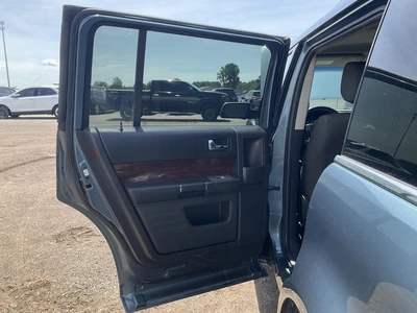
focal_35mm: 29
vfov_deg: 48.2
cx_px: 208
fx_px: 349
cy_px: 156
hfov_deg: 61.7
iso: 25
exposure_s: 1/435
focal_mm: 3
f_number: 1.8
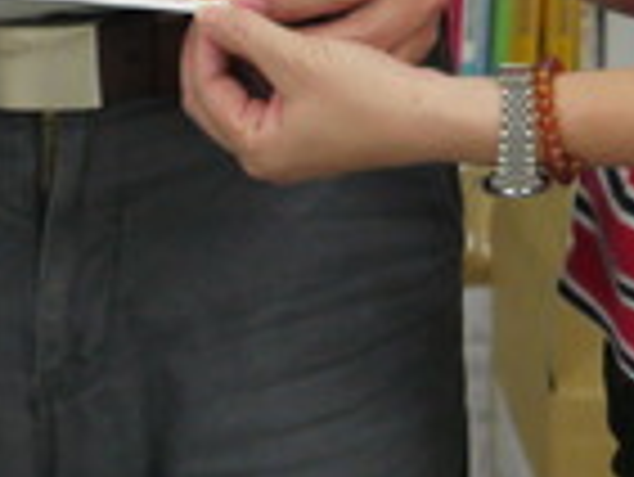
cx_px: -121
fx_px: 4546
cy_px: -700
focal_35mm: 248
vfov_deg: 5.8
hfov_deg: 7.9
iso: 500
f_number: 4.6
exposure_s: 1/60
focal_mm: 25
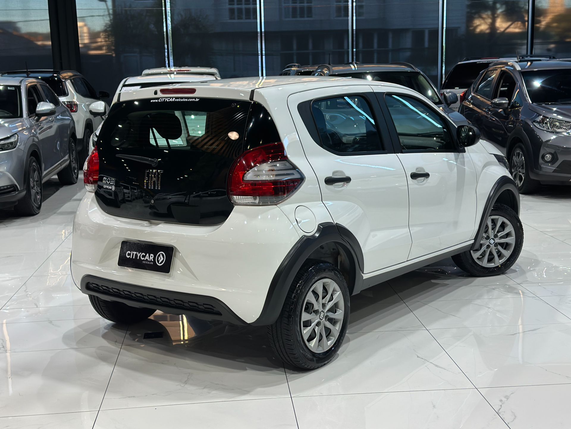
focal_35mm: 48
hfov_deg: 39.7
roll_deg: +1.5
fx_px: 792
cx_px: 286
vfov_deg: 30.3
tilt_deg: -10.3
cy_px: 214
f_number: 1.78
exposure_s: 1/120
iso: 125
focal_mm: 6.86
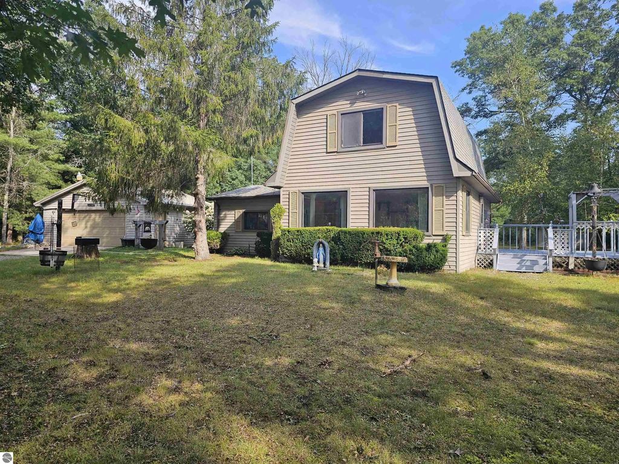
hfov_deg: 73.9
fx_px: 411
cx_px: 310
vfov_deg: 58.9
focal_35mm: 23
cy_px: 232
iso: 10
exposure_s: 1/256
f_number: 1.7
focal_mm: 6.3
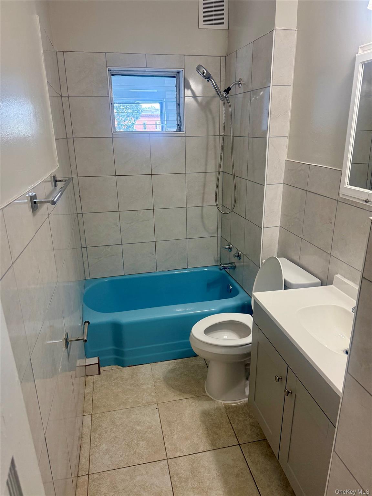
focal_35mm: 24
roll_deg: +0.4
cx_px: 186
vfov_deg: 71.6
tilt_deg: -19.6
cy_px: 248
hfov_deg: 56.8
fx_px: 344
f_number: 1.78
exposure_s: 1/120
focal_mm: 6.76
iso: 250
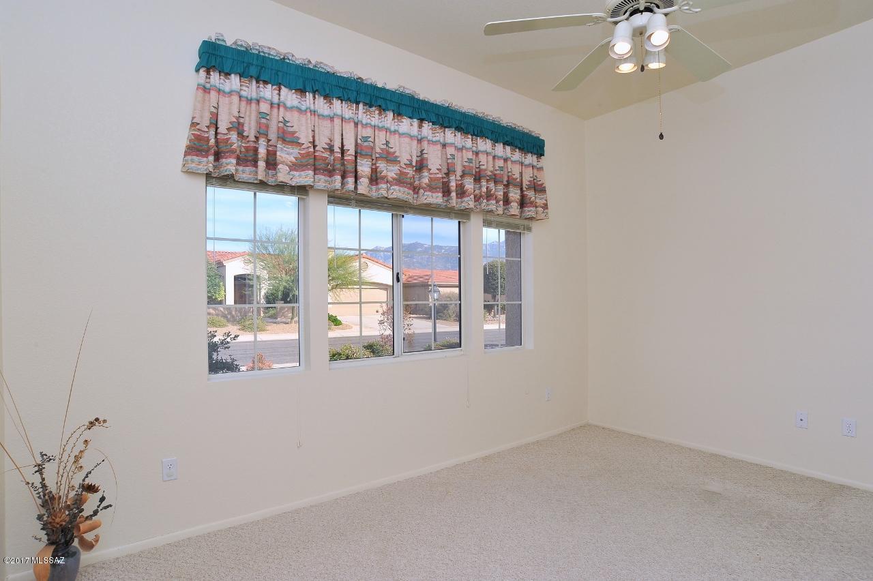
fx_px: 436
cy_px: 290
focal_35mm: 18
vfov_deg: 67.3
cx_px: 436
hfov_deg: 90.0
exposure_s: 1/200
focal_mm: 18
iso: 640
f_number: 13
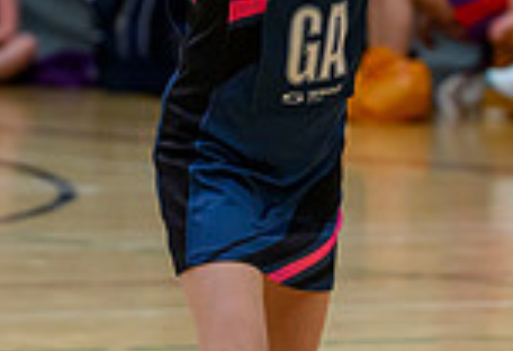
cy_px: 32
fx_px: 10156
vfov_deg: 2.0
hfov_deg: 2.9
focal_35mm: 707
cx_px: 792
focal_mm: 160
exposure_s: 1/1000
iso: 4000
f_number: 4.5
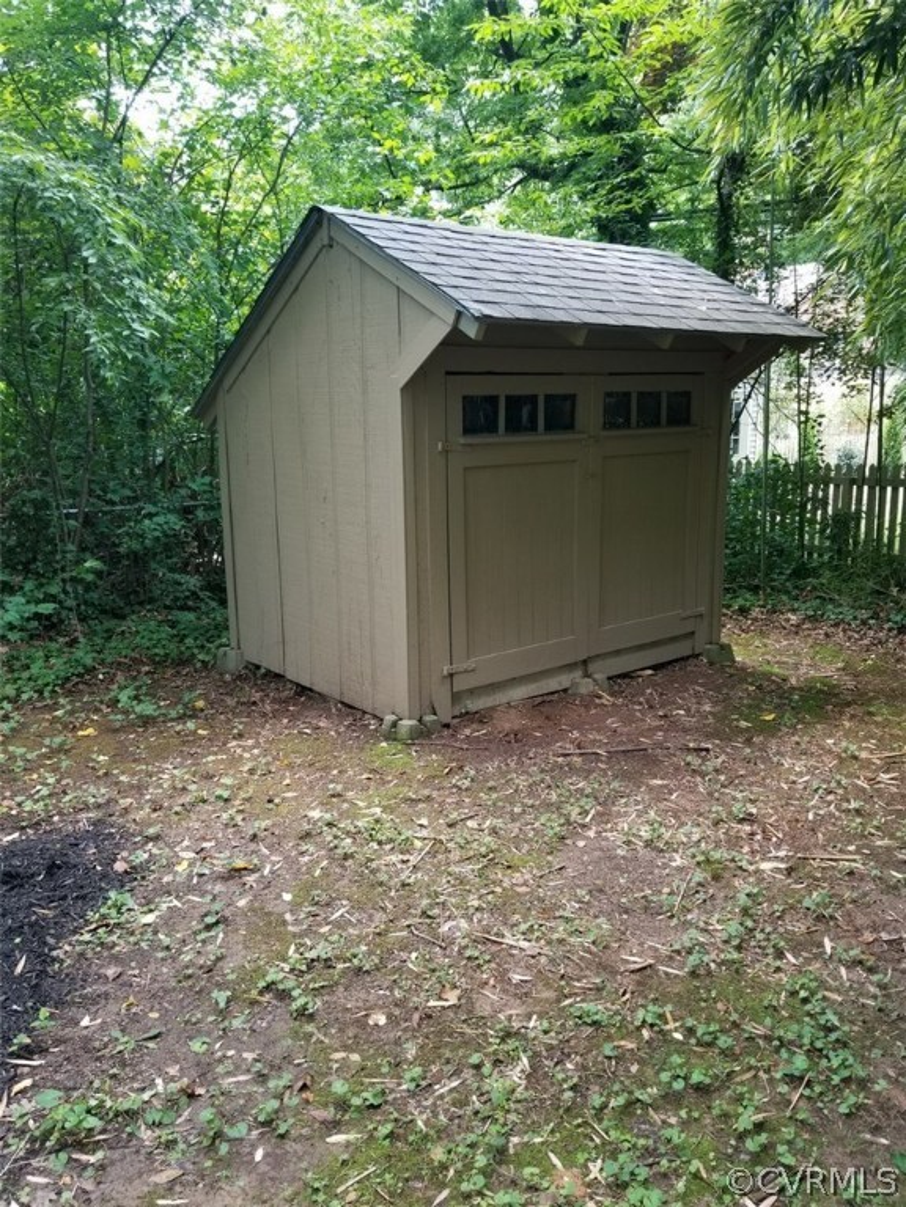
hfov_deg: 53.1
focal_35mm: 26
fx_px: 907
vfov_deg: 67.3
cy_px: 604
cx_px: 453
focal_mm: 4.25
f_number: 1.7
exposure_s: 1/65
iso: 50
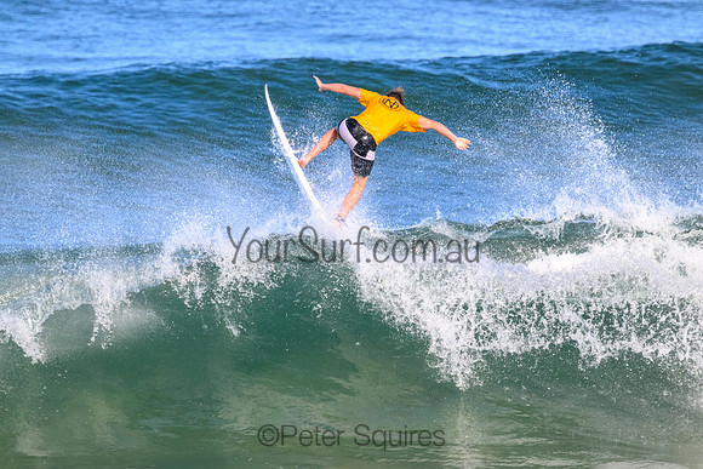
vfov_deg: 1.8
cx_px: 352
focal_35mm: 760
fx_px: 14844
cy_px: 234
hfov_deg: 2.7
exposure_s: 1/2000
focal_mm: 760
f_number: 11
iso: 2800
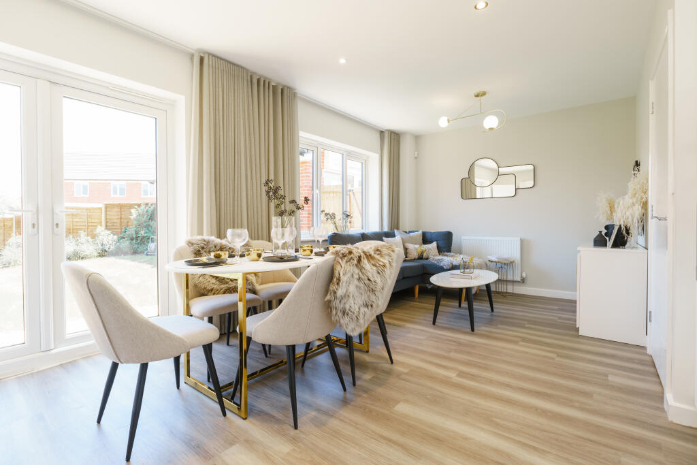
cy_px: 232
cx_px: 348
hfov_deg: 93.3
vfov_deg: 70.5
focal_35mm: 17
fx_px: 329
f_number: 8
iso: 200
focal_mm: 17
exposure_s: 1/13
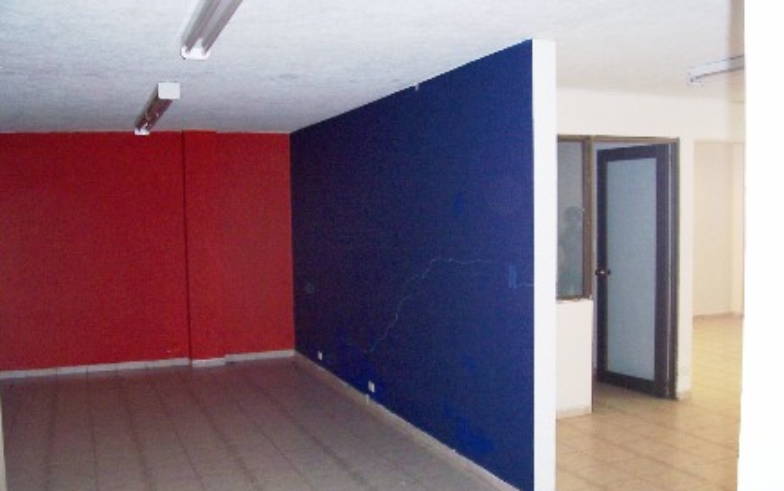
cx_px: 388
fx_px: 791
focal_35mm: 37
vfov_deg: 34.4
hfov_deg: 52.7
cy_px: 288
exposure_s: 1/60
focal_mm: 5.6
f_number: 2.7
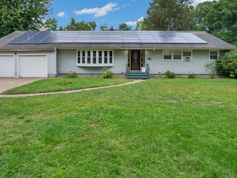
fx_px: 171
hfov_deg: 69.3
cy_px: 71
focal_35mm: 25
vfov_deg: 54.5
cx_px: 108
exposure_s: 1/320
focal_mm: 16
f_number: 4
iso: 250
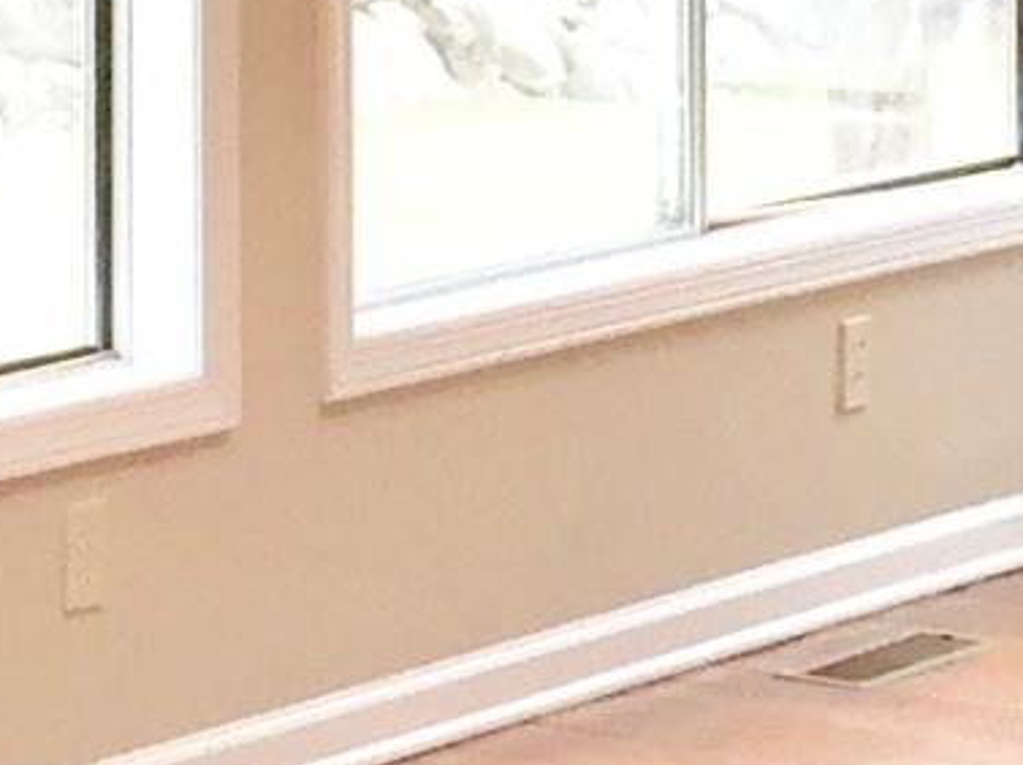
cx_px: 339
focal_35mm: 231
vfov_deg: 6.3
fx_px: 6820
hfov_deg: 8.6
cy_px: -722
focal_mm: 4.15
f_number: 2.2
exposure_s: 1/40
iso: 32
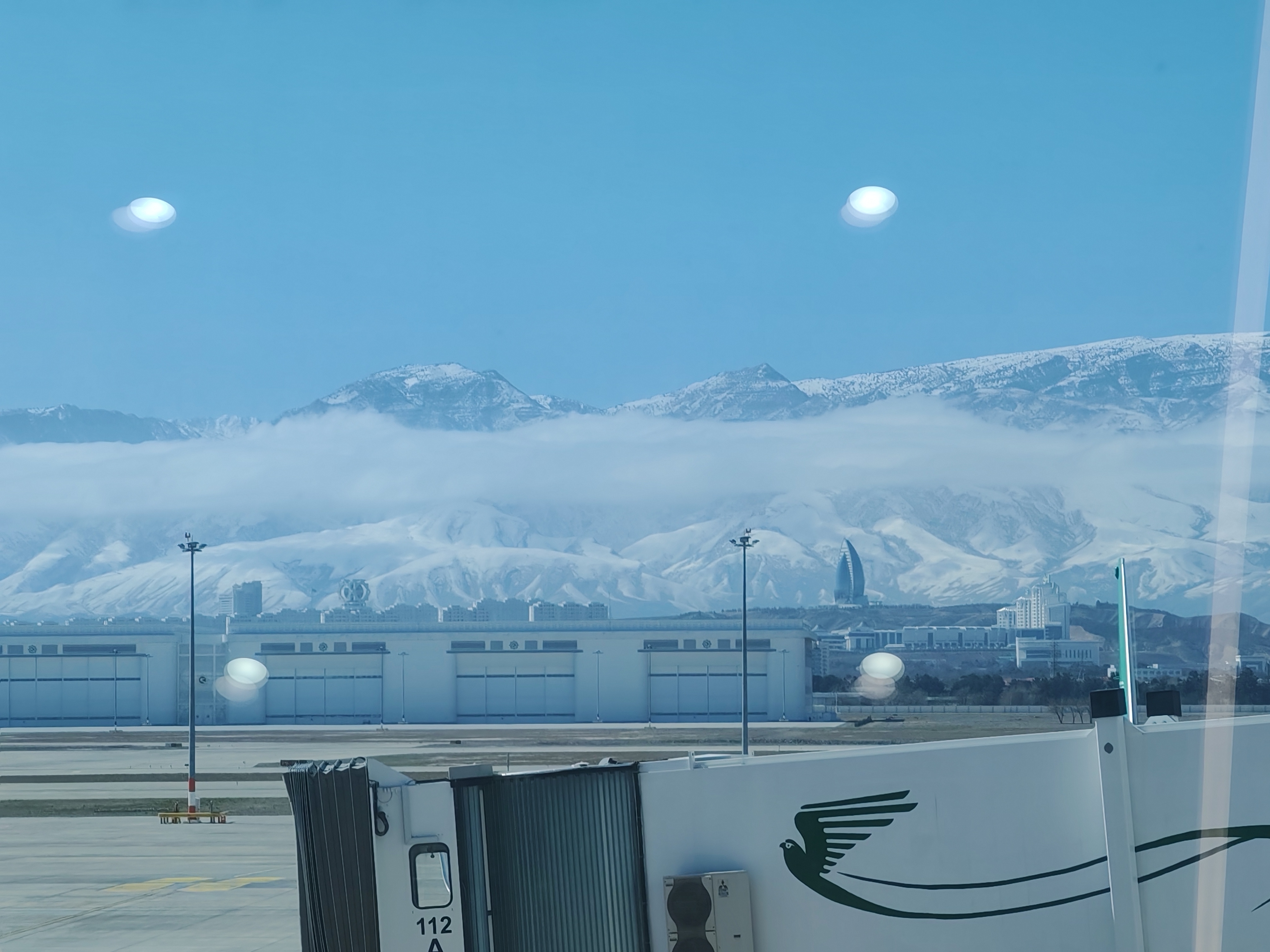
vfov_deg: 12.7
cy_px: 476
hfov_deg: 16.8
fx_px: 4293
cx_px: 635
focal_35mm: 117
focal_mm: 8.67
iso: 50
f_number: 2.4
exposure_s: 1/480
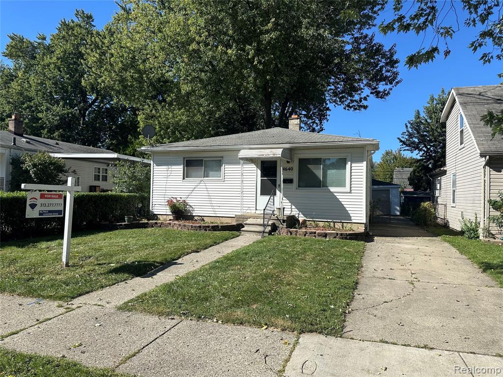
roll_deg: -1.3
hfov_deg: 71.6
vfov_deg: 56.8
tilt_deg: +0.3
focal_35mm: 24
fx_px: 349
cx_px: 252
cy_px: 188
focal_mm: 6.86
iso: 80
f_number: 1.78
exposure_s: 1/3717
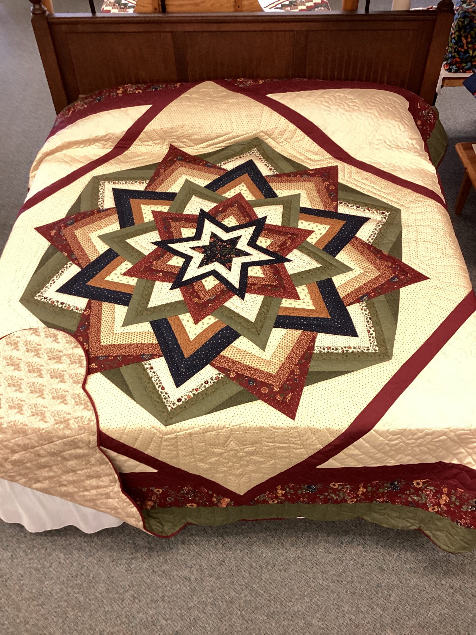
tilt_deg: -48.6
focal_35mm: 31
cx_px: 238
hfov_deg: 45.4
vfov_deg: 58.4
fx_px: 568
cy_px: 318
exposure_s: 1/50
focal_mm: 3.3
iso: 200
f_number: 2.4
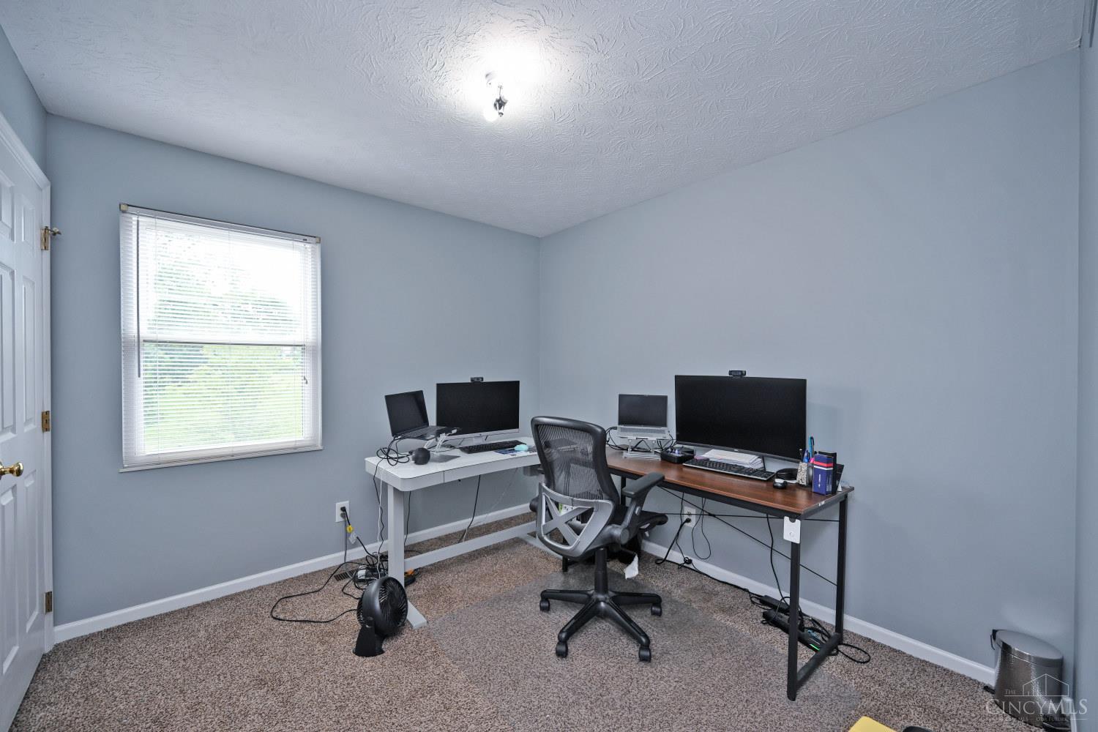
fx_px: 427
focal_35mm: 14
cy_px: 366
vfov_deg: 81.2
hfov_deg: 104.3
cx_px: 549
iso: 200
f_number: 4
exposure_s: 1/60
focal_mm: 14
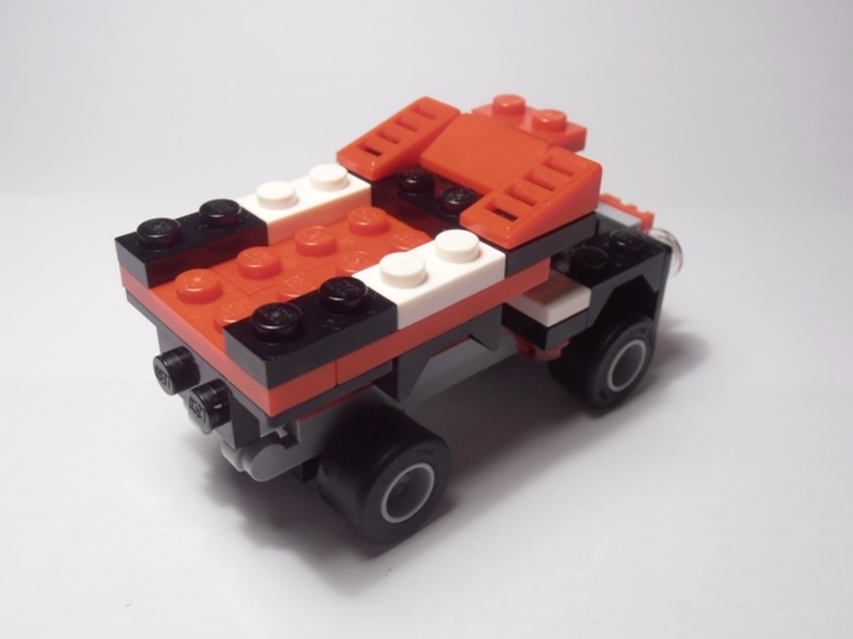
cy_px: 327
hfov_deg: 47.9
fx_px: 961
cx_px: 405
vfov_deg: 36.8
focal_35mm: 39
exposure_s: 1/40
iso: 80
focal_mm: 6.61
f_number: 3.9
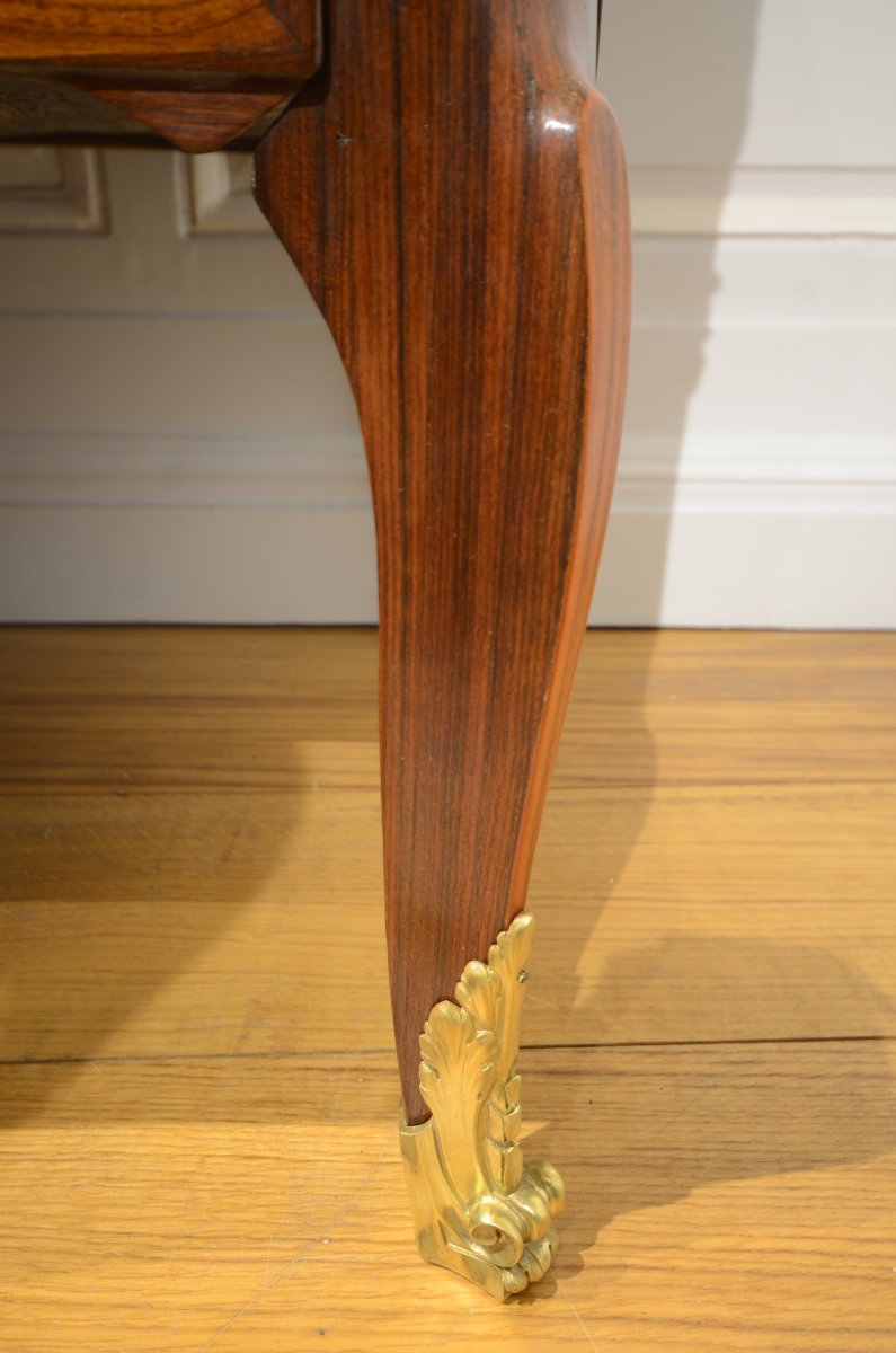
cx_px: 448
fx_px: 1125
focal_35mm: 30
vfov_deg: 62.0
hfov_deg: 43.4
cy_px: 676
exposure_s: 1.6
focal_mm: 20
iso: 100
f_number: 5.6
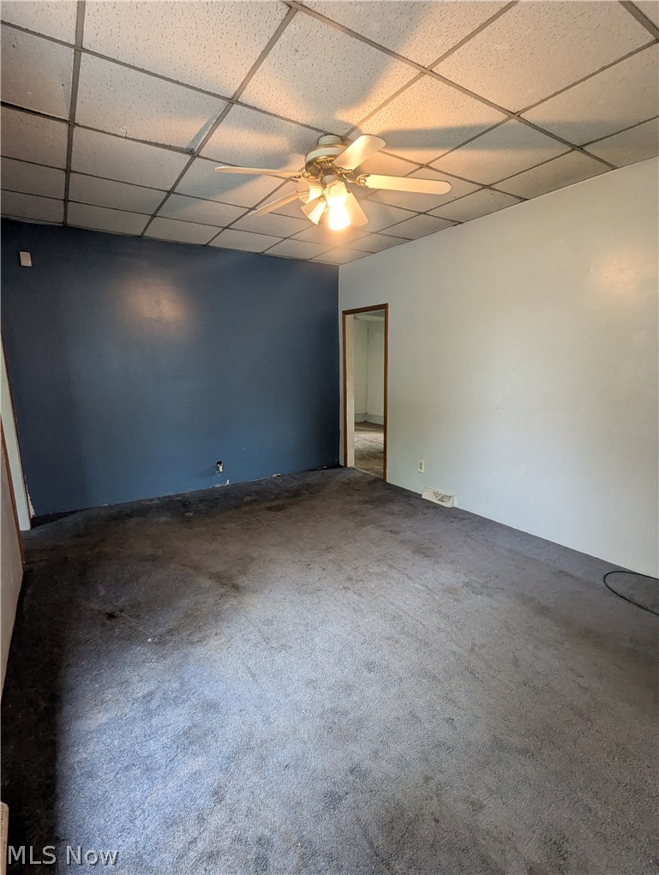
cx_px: 330
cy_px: 438
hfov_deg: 78.3
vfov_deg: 94.4
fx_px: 405
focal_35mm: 16
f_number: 2.2
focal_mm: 2.35
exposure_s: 1/24
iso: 192
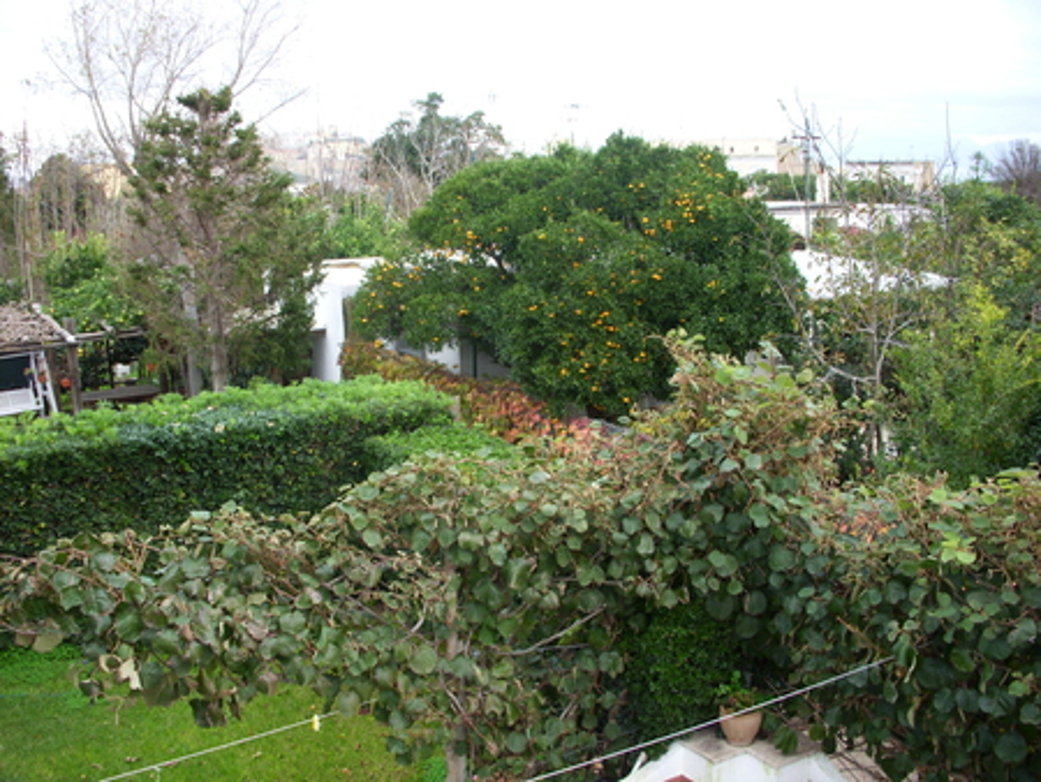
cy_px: 391
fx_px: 1143
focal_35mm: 38
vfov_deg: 37.8
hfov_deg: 49.0
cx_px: 520
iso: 100
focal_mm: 6.3
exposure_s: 1/40
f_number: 3.3
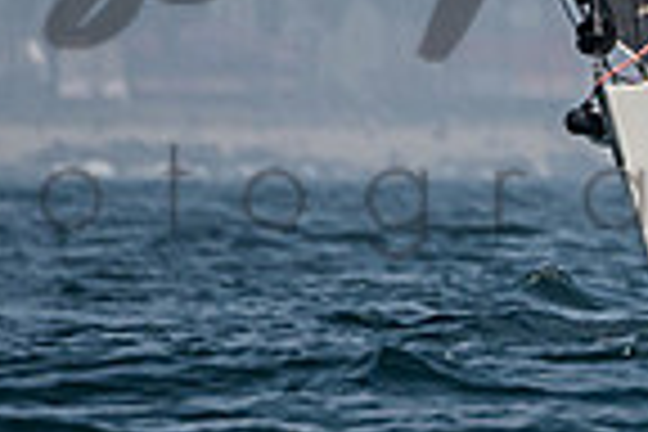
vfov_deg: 0.6
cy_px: 74
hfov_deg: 0.9
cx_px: 1231
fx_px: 39273
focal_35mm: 2182
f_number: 6.3
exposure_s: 1/5000
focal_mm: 400
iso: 400
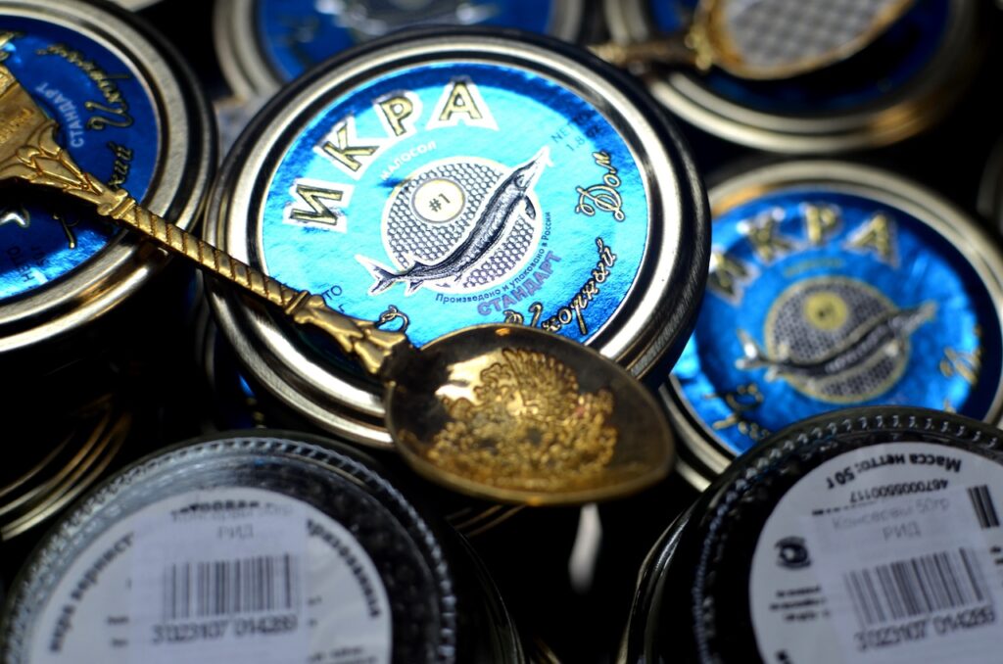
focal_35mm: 52
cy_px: 332
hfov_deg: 37.9
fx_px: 1460
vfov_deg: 25.6
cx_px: 502
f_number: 4
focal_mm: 35
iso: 320
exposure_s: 1/60
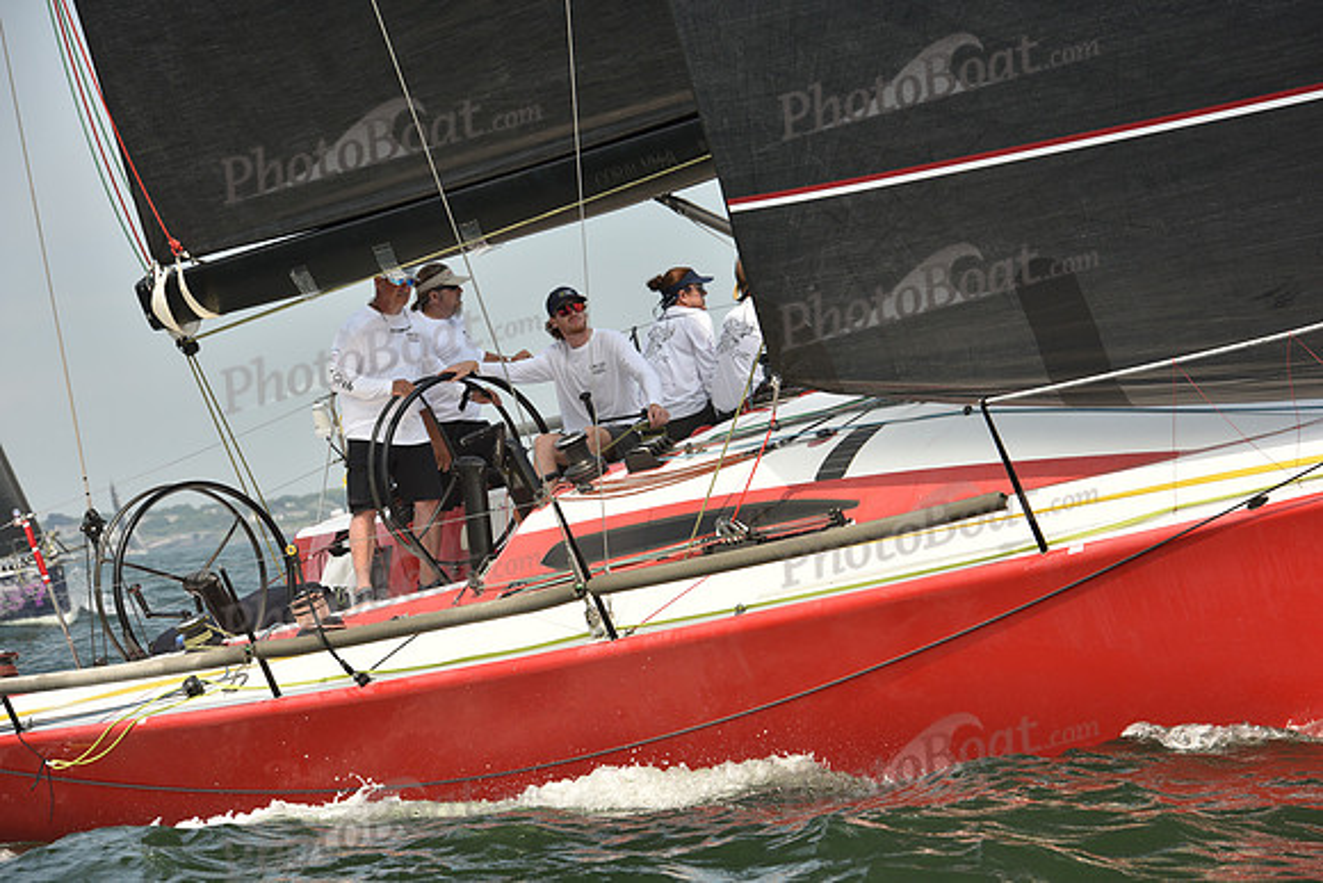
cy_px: 442
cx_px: 662
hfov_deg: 15.2
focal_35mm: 135
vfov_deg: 10.2
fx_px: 4962
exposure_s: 1/800
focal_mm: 135
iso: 250
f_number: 8
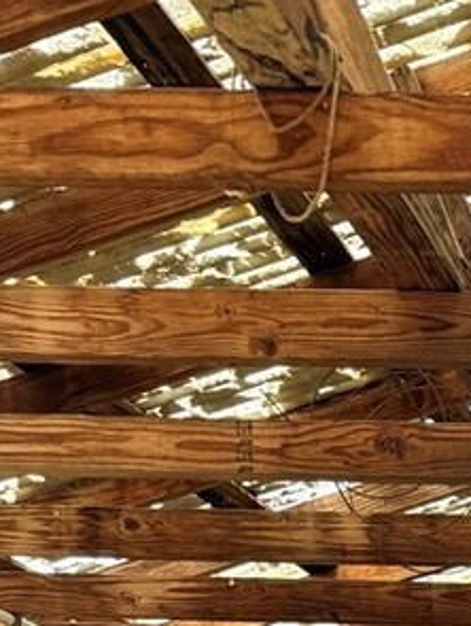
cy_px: 1458
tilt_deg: -10.3
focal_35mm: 117
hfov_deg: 11.7
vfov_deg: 13.1
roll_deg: -1.4
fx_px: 2118
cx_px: 868
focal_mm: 6.76
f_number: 1.78
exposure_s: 1/155
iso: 64
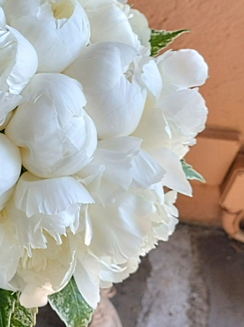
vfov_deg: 32.0
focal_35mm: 60
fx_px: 565
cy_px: 119
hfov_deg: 23.0
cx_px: -20
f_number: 1.7
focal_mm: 4.71
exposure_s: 1/120
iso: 194
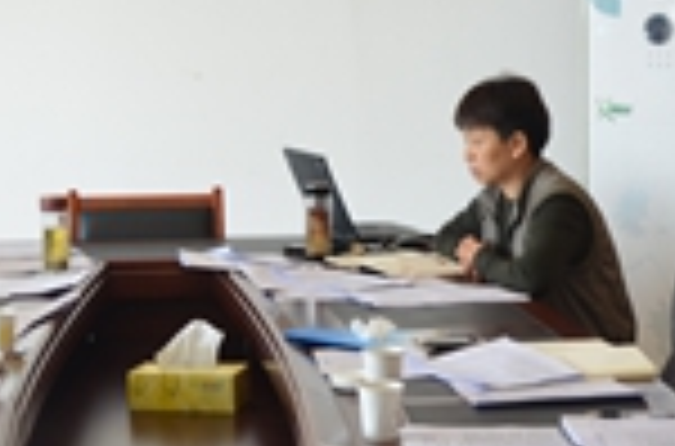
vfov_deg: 11.3
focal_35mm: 120
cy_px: 218
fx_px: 2243
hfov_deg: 17.0
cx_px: 180
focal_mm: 24
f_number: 4
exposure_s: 1/60
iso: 400
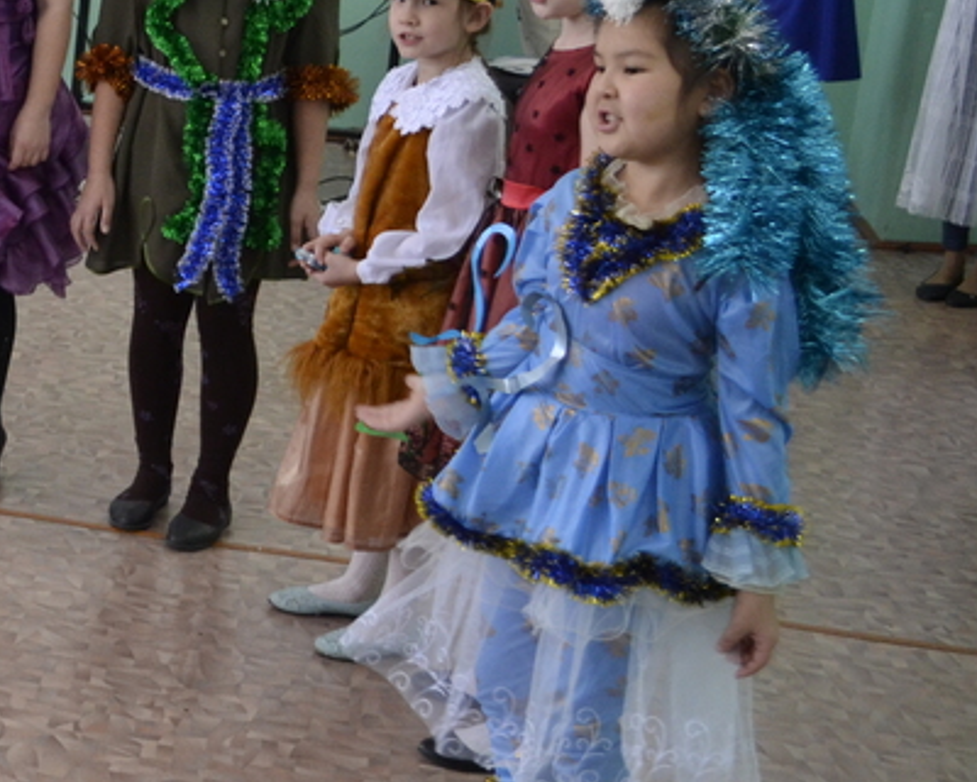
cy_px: 301
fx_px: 2342
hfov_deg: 21.1
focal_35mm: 81
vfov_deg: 18.9
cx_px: -344
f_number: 3.8
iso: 1000
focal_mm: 20
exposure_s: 1/60
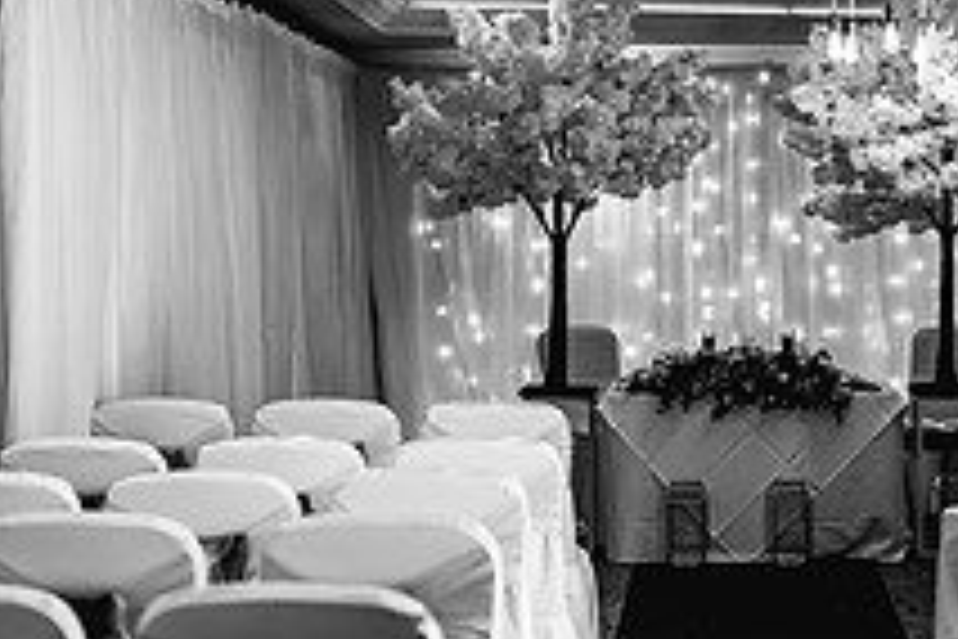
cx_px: 508
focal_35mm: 96
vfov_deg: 14.2
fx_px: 2554
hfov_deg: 21.2
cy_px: 439
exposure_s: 1/500
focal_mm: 35
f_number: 1.6
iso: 1000
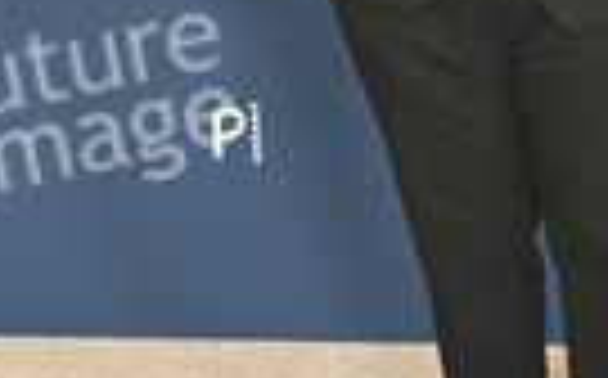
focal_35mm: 133
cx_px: 495
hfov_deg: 15.6
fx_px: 2201
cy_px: -104
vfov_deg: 9.7
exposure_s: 1/320
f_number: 5
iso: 2000
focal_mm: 44
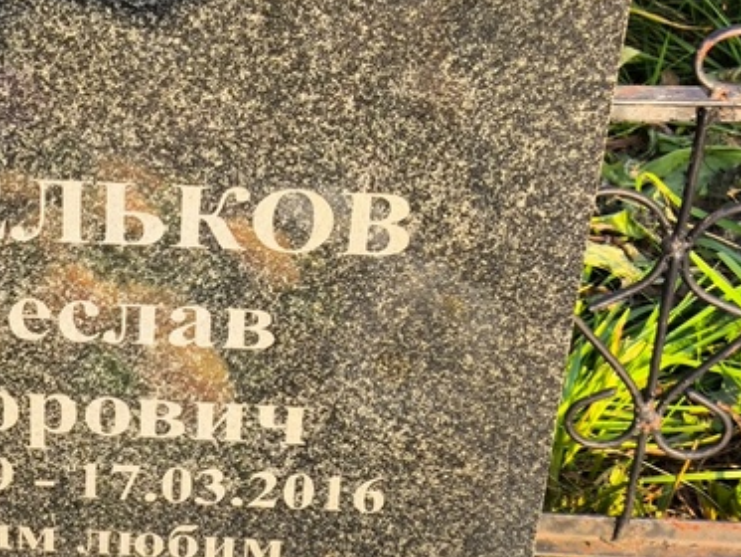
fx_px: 2291
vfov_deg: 13.8
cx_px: -47
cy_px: 368
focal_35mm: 107
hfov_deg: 17.8
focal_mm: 4.71
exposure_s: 1/209
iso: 50
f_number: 1.7
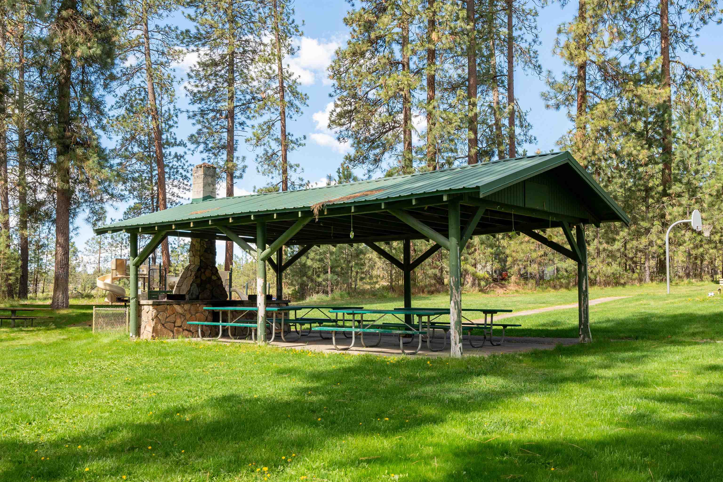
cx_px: 362
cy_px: 241
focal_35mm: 36
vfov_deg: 36.9
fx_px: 723
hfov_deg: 53.1
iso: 200
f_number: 8
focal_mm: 24
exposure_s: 1/200
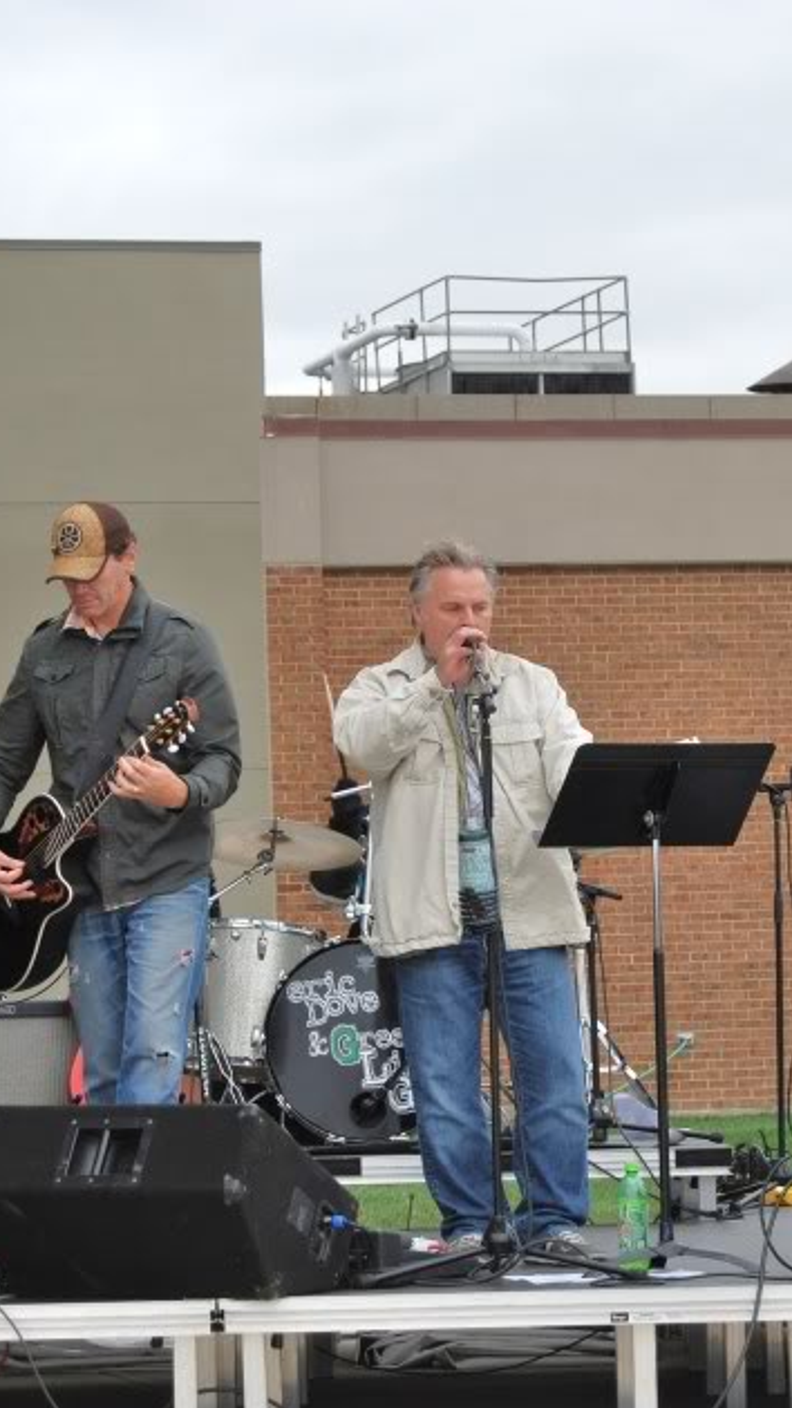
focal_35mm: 133
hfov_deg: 9.1
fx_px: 4963
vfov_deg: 16.1
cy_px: 749
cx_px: 473
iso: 140
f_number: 5.6
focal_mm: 52
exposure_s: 1/125
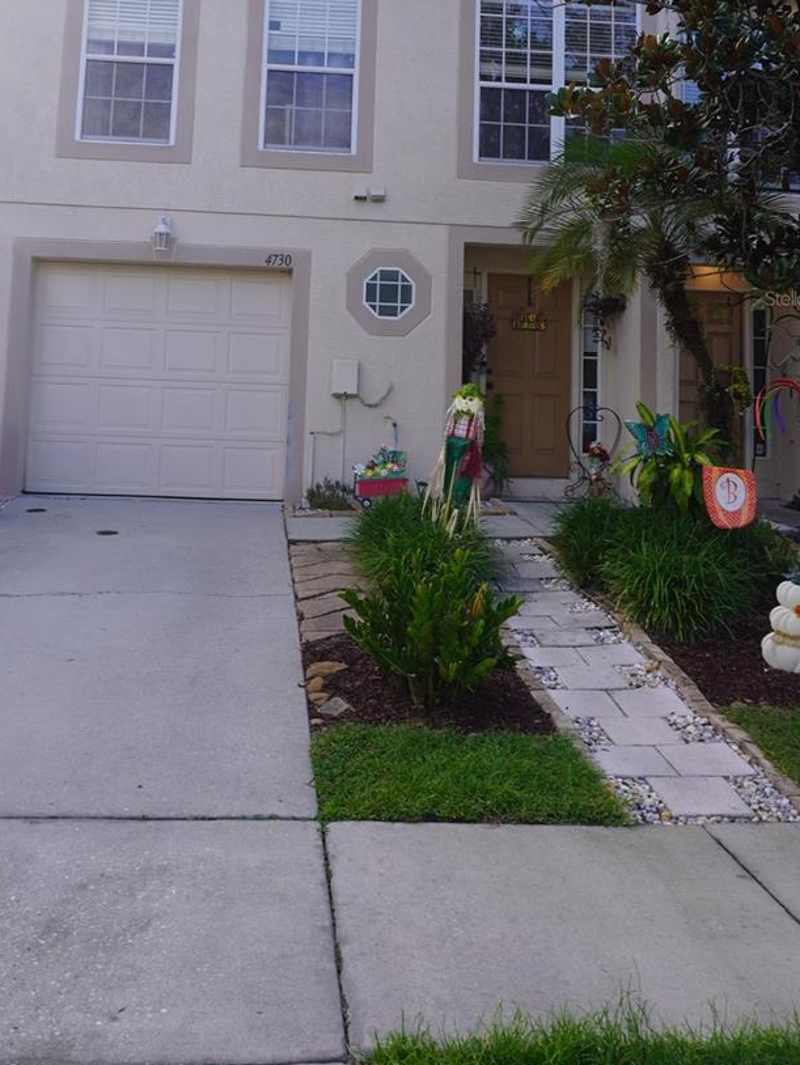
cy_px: 298
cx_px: 329
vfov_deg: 52.1
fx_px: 1047
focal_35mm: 34
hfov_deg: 41.7
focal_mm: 16
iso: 100
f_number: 7.1
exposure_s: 1/100
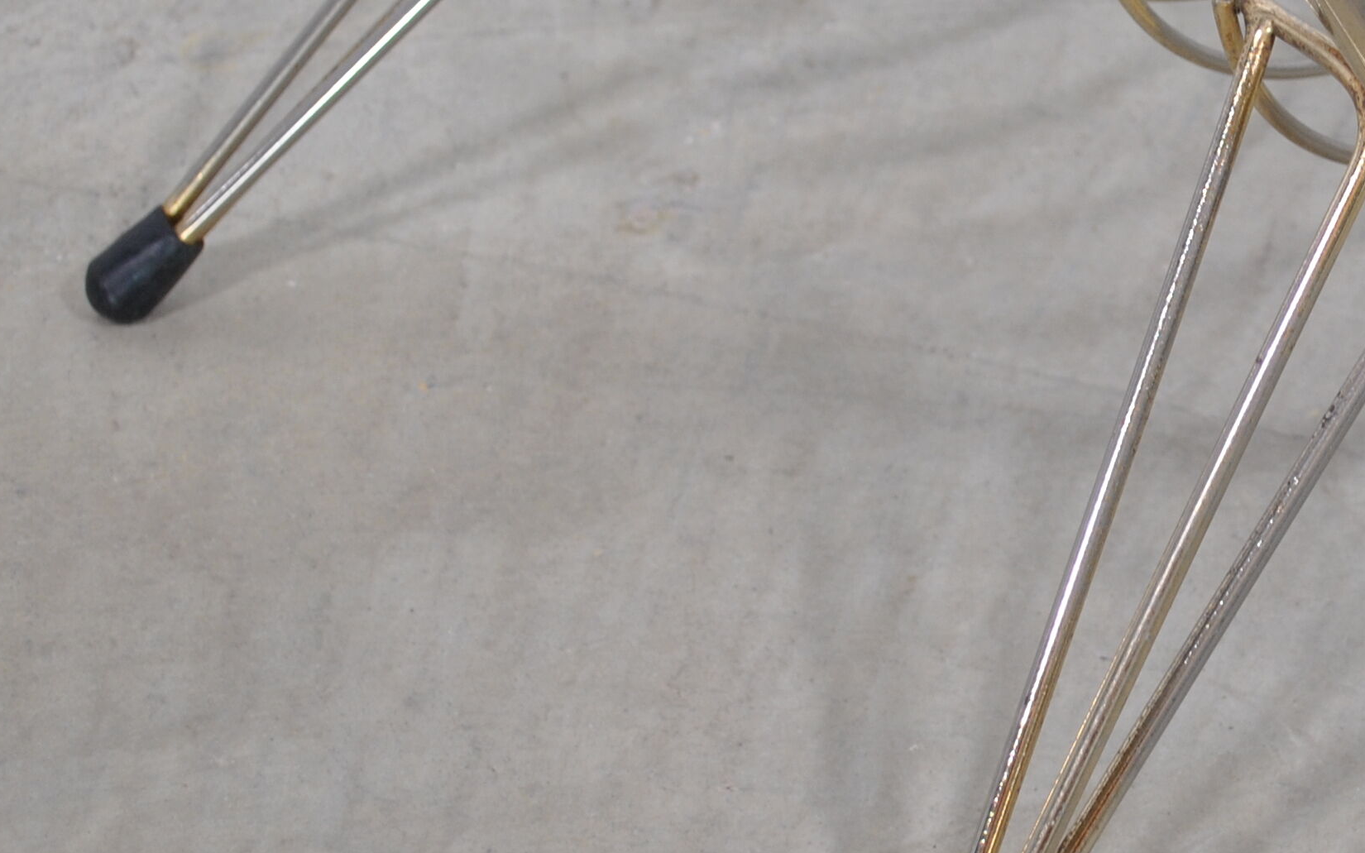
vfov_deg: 12.5
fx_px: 3876
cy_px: 252
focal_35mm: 104
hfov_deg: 19.5
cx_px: 1300
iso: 200
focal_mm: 29
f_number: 4.5
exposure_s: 1/40
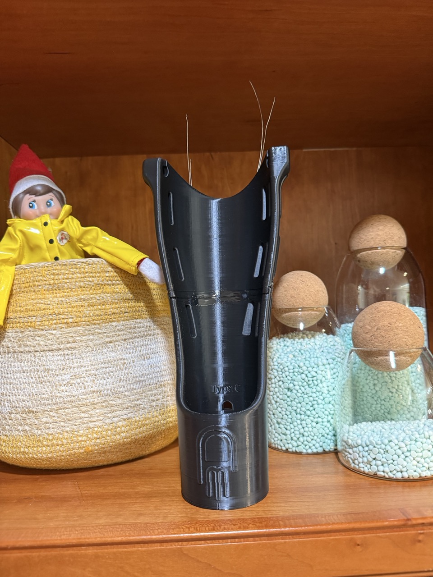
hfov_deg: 56.8
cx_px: 216
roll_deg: +2.2
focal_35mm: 24
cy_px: 288
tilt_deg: +3.1
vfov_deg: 71.6
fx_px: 400
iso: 400
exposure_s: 1/60
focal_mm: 6.76
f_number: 1.78
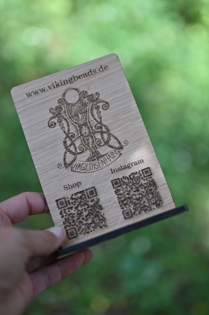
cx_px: 104
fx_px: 436
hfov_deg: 27.0
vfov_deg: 39.6
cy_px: 158
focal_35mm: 50
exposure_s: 1/2000
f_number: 1.8
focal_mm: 50
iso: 160
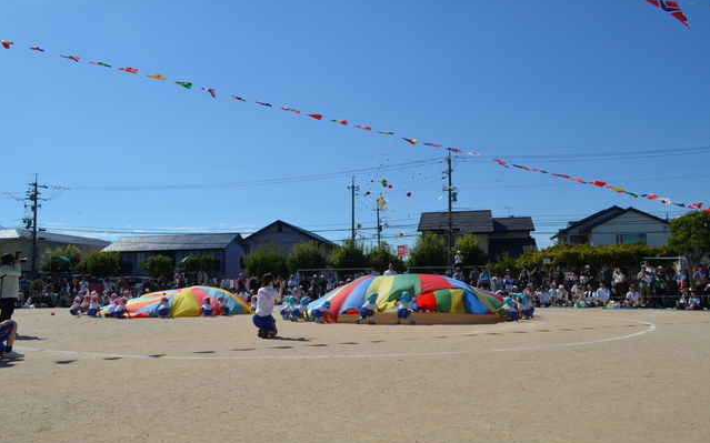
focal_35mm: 31
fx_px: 600
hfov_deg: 61.2
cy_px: 234
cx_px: 358
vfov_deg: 40.6
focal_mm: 20
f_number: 10
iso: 100
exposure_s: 1/400
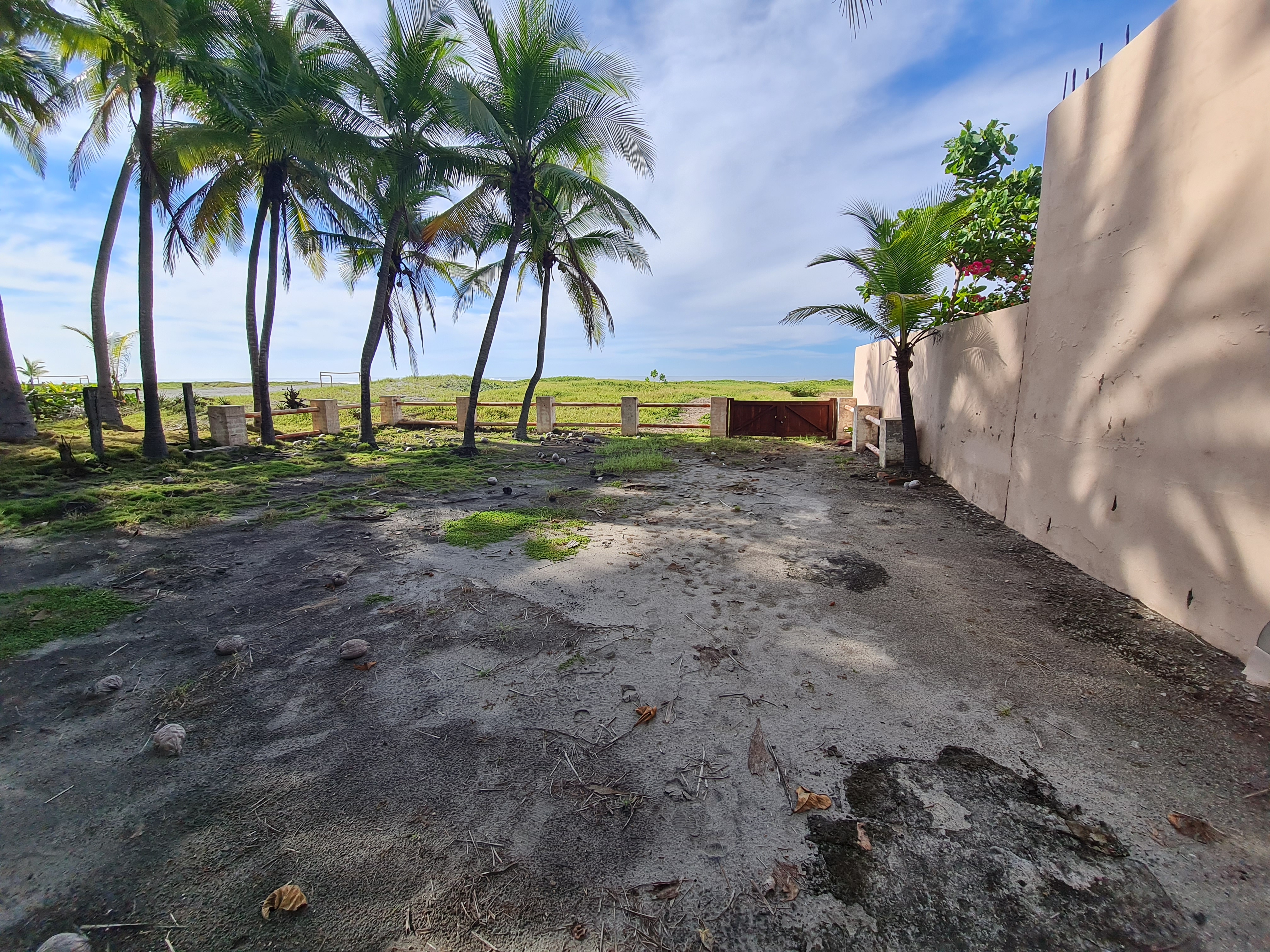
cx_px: 635
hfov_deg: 106.2
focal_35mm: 13
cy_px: 476
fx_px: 477
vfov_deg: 89.9
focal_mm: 1.74
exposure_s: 1/1188
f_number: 2.2
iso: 50
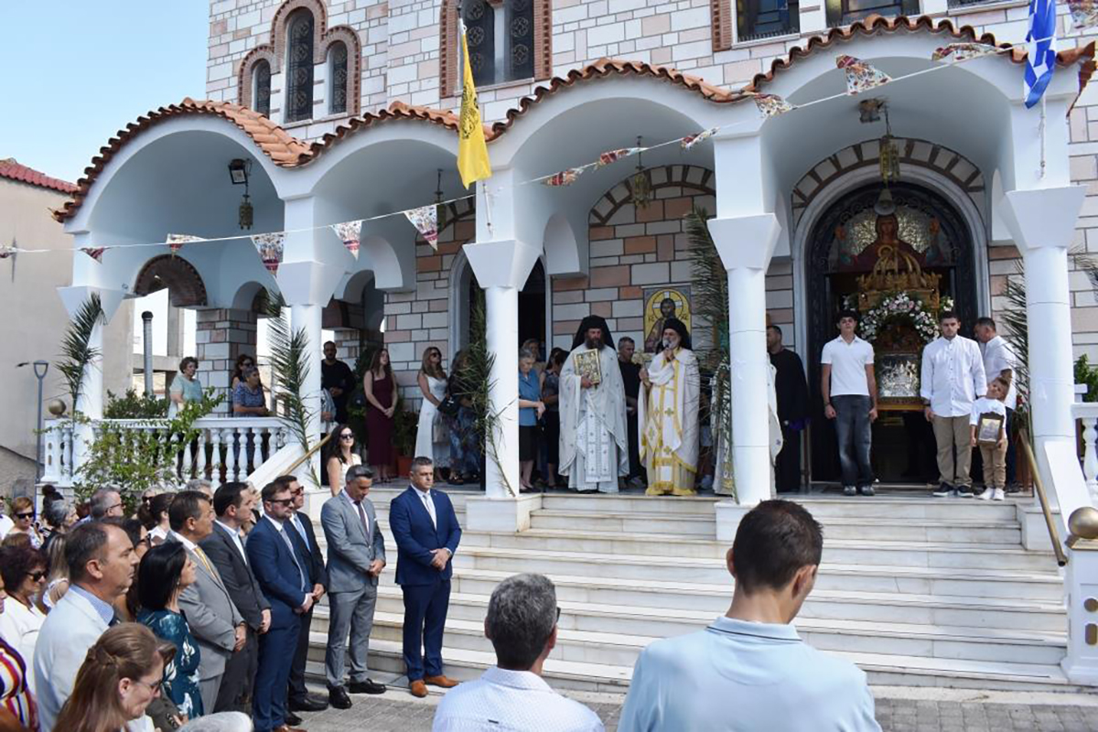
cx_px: 549
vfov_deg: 47.9
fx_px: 823
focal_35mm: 27
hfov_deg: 67.4
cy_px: 366
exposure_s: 1/250
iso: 200
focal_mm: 18
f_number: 8
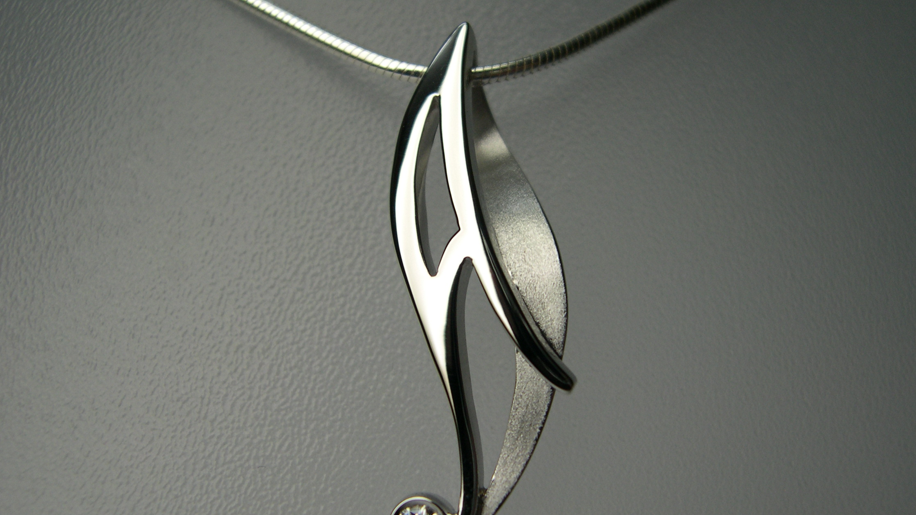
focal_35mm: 42
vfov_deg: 28.3
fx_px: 1020
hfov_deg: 48.4
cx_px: 458
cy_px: 275
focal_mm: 8
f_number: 2.8
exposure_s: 1/374
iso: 100
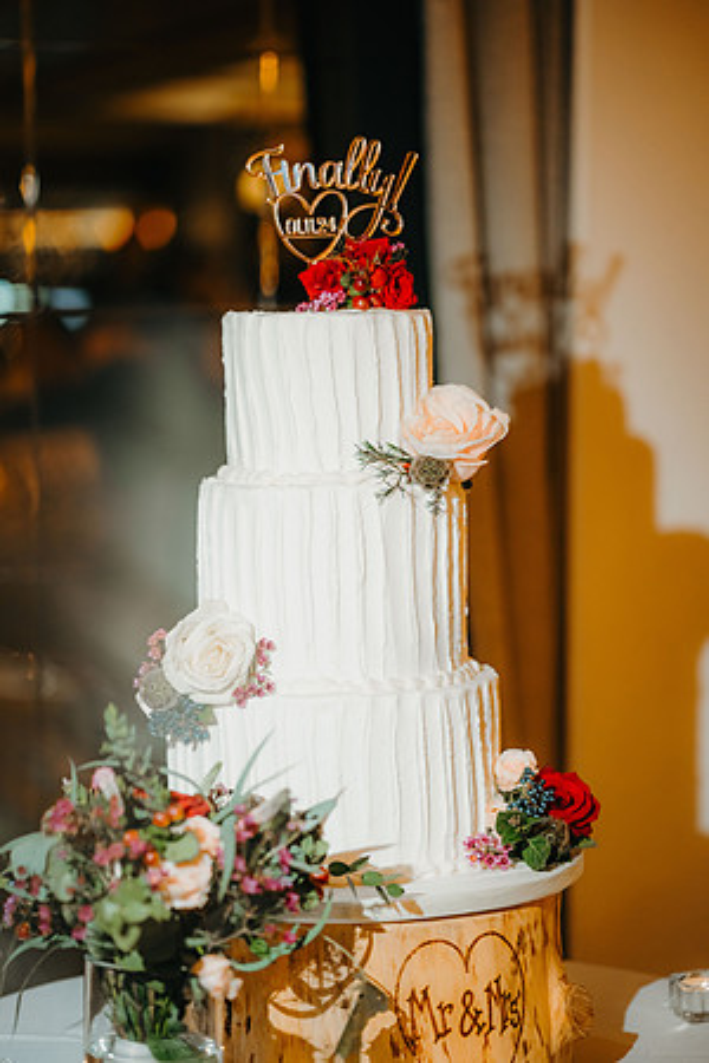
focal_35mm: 85
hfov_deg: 16.1
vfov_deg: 23.9
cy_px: 532
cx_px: 354
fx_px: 2511
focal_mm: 85
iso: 800
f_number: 2
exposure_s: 1/200
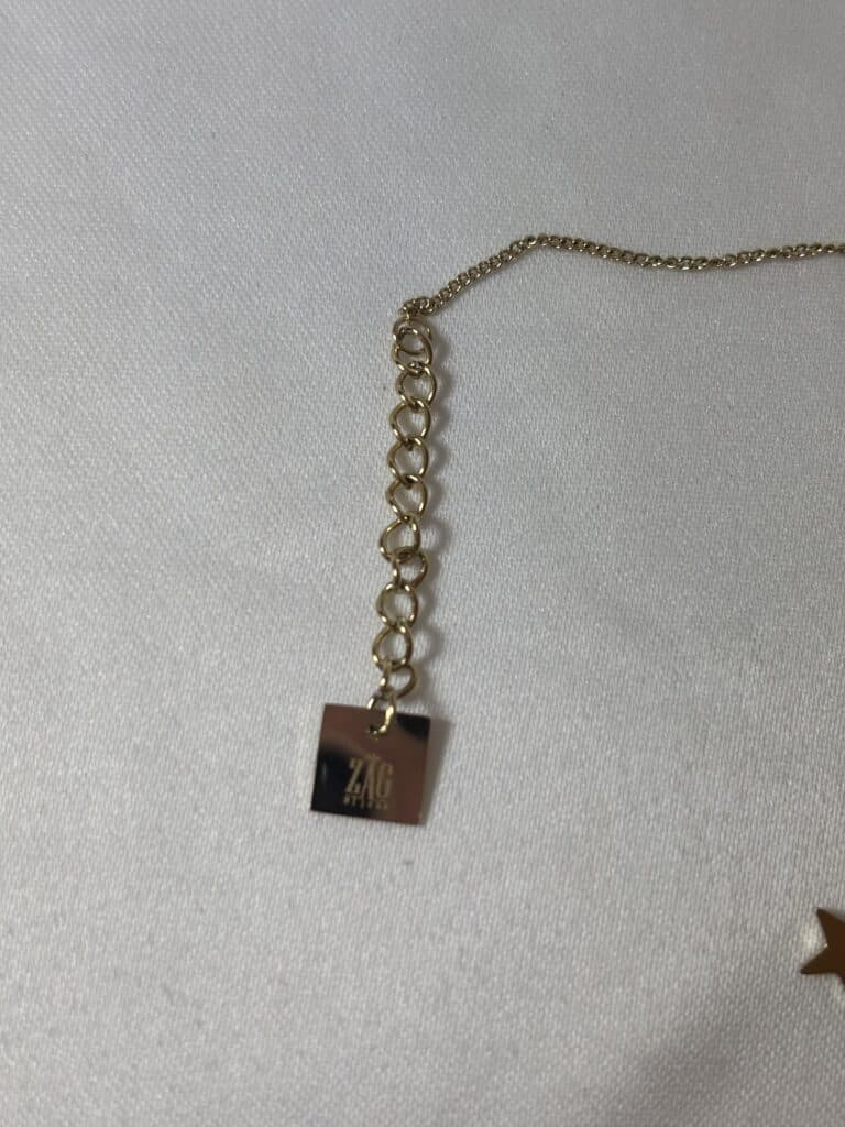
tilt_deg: -76.0
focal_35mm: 52
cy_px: 564
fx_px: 1692
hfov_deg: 28.0
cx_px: 422
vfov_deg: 36.8
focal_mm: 5.96
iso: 32
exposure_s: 1/256
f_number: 1.6
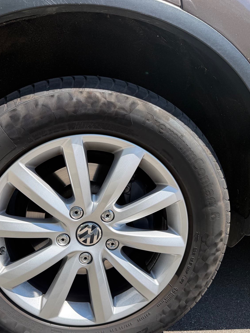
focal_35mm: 32
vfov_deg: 56.5
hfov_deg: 44.0
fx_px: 308
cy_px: 196
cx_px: 107
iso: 80
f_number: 1.78
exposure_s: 1/2000
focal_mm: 6.76
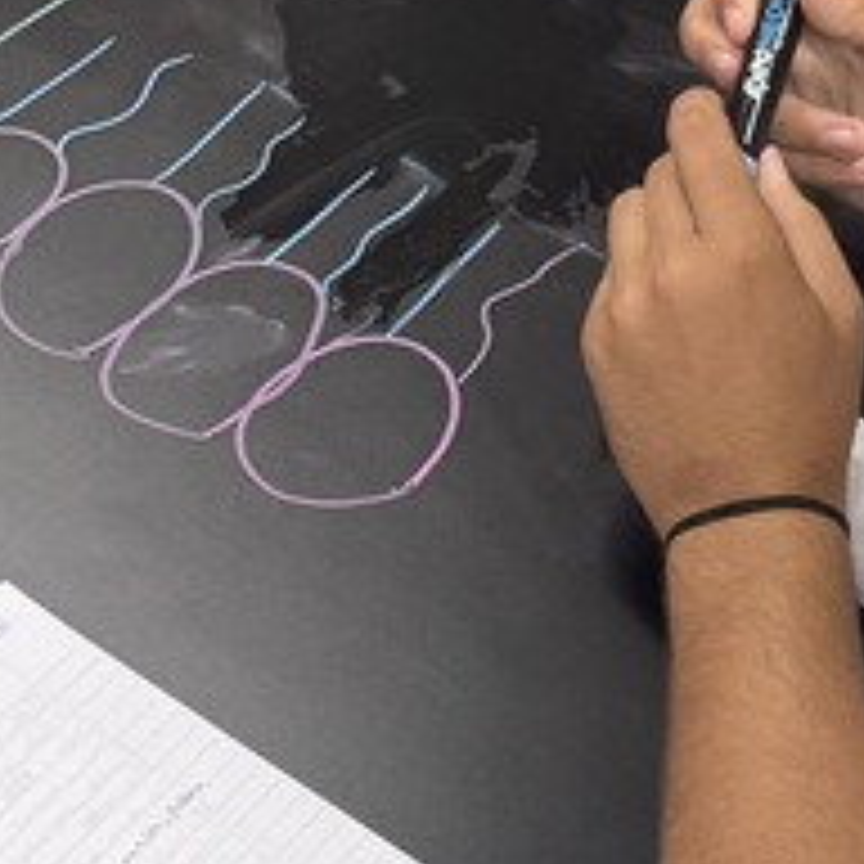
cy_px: -68
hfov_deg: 15.4
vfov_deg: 15.1
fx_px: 3191
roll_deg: -0.6
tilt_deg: -39.9
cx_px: 396
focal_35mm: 113
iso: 200
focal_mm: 6.76
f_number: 1.78
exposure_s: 1/120
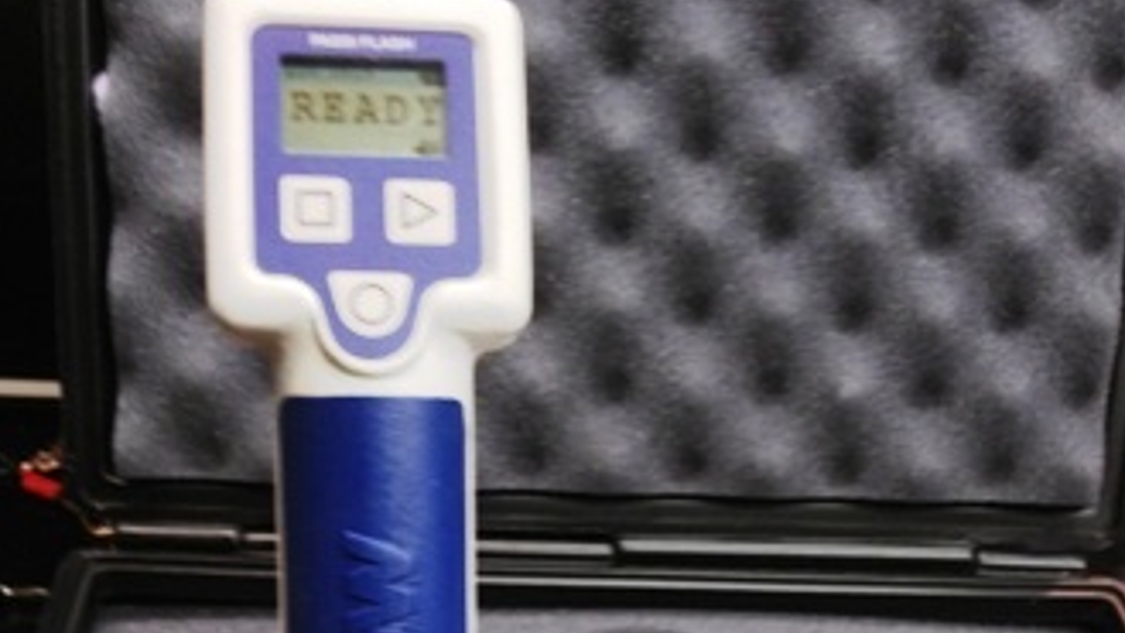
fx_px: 1551
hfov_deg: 39.9
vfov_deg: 21.9
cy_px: 691
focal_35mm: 52
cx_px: 571
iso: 100
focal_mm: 4.28
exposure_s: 1/20
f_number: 2.4
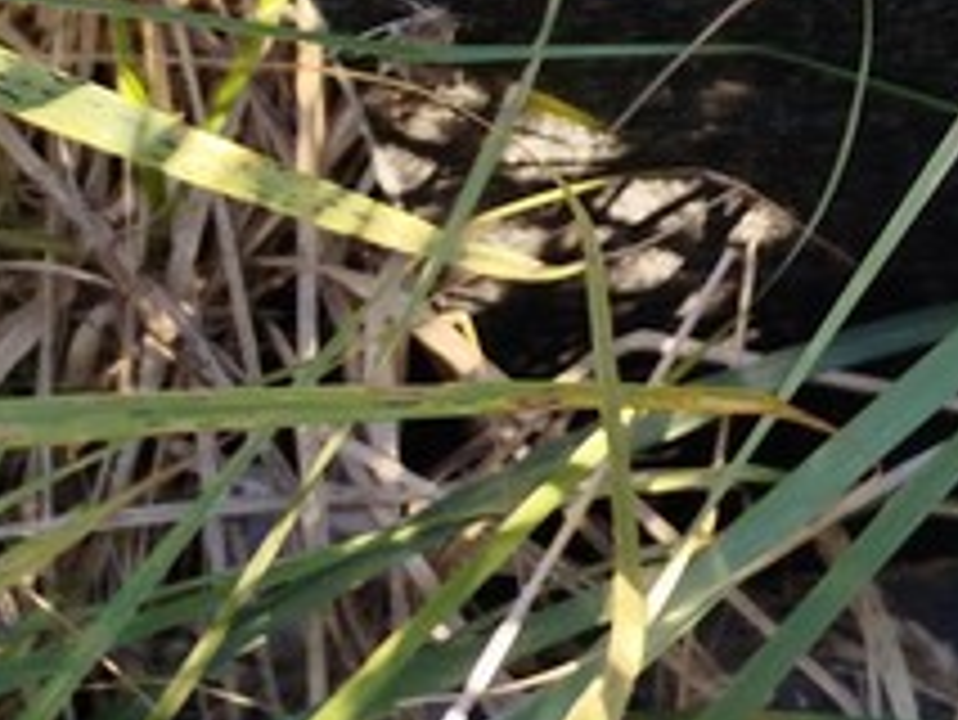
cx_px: 1412
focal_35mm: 90
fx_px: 2492
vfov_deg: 14.4
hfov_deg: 19.2
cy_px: -585
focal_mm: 5.31
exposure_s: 1/100
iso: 50
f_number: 1.7
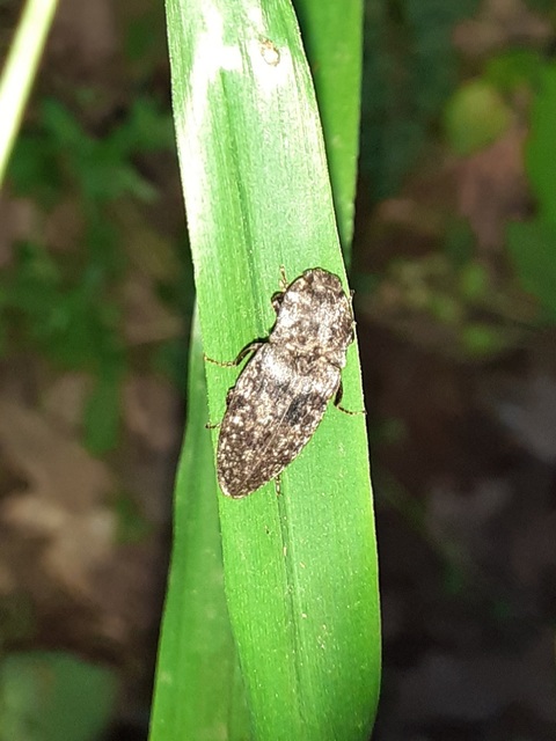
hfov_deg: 51.4
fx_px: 578
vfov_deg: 65.3
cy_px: 370
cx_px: 278
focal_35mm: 27
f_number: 1.9
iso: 250
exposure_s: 1/25
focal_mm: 3.6
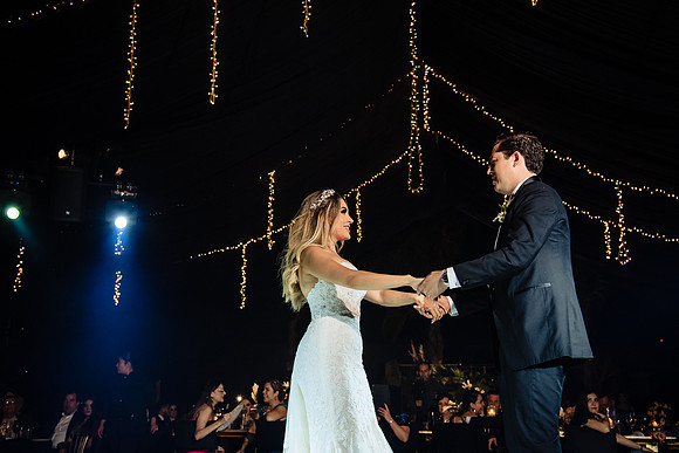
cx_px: 340
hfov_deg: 43.1
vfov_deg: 29.6
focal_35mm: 46
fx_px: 859
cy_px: 226
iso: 2000
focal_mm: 44
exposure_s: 1/160
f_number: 5.6
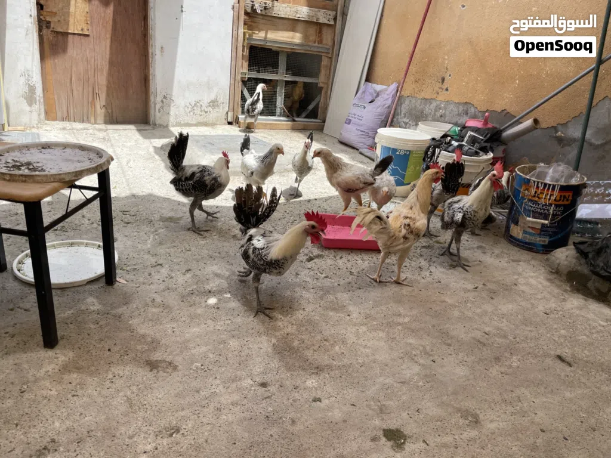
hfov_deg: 67.3
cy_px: 229
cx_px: 306
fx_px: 459
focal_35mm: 26
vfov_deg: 53.1
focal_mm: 4.2
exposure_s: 1/1092
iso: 32
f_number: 1.6
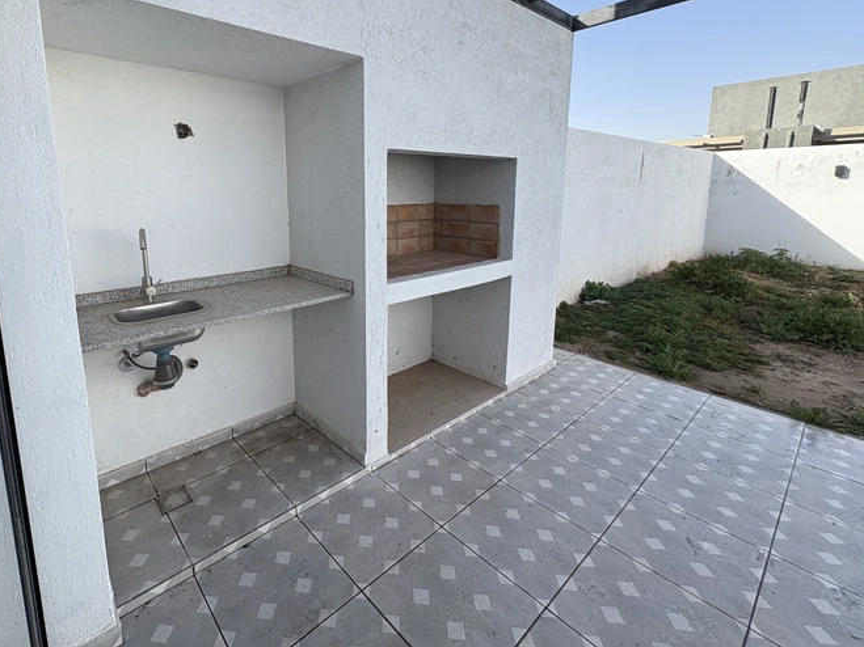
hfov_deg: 90.0
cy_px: 255
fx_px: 424
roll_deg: +0.9
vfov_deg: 73.8
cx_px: 350
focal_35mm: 17
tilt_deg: -8.5
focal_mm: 2.22
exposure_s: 1/700
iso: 40
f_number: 2.2
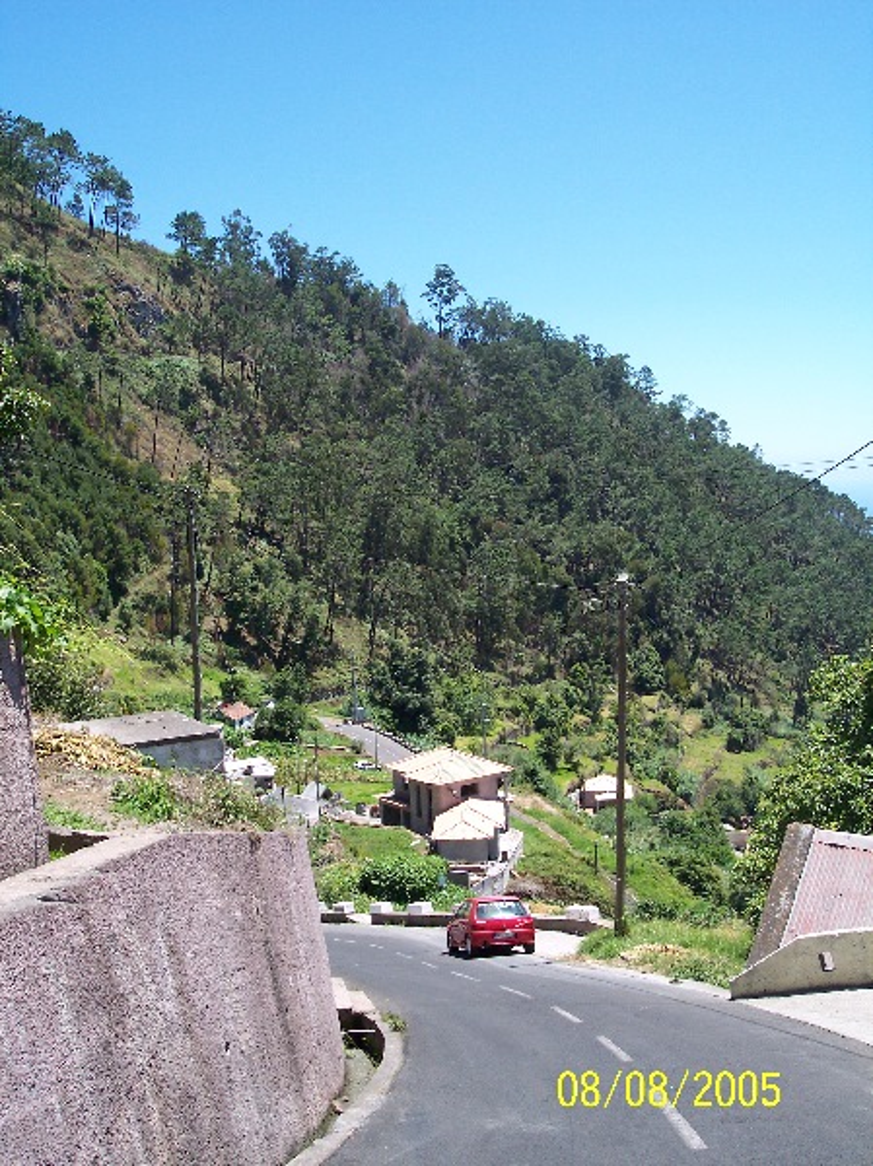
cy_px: 583
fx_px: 1280
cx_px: 436
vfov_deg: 49.0
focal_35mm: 38
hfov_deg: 37.7
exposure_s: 1/500
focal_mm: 8
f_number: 4.8
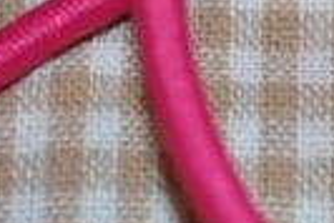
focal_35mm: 396
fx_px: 3678
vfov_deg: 3.5
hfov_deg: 5.2
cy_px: 21
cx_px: 407
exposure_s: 1/60
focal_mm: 44
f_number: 5.3
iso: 200
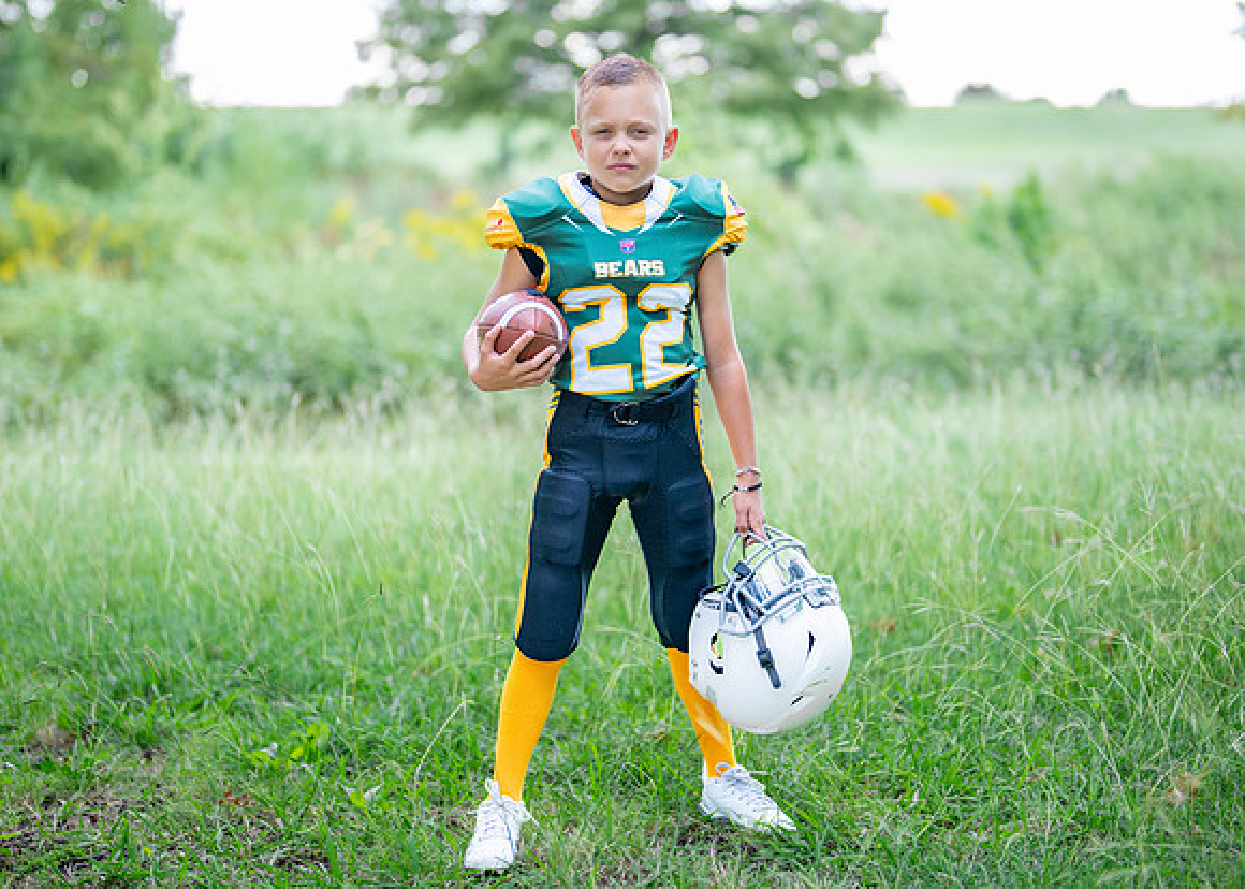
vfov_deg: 22.2
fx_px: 2264
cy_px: 413
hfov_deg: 30.8
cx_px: 611
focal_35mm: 64
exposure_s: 1/1250
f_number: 1.2
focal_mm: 50
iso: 320
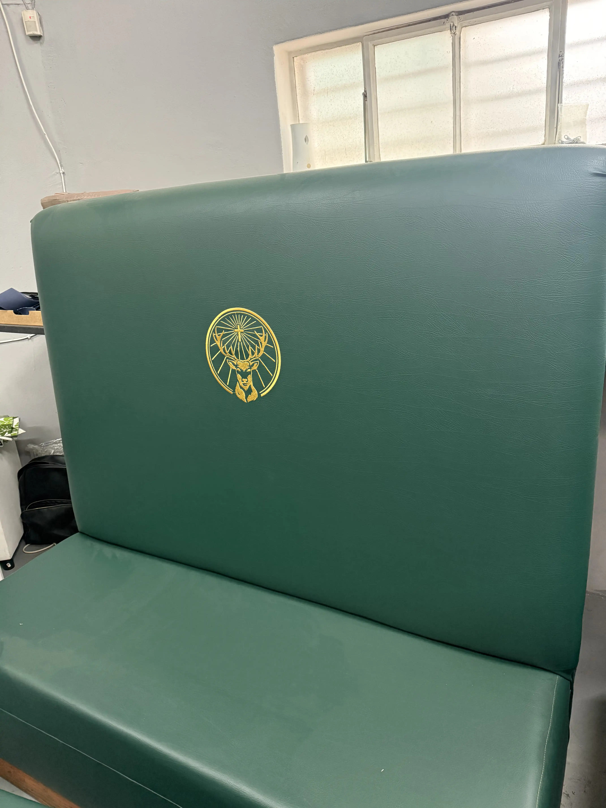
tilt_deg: -19.1
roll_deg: +5.1
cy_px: 404
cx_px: 303
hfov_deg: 56.8
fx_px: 560
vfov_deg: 71.6
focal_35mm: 24
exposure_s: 1/60
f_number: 1.78
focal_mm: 6.76
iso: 640
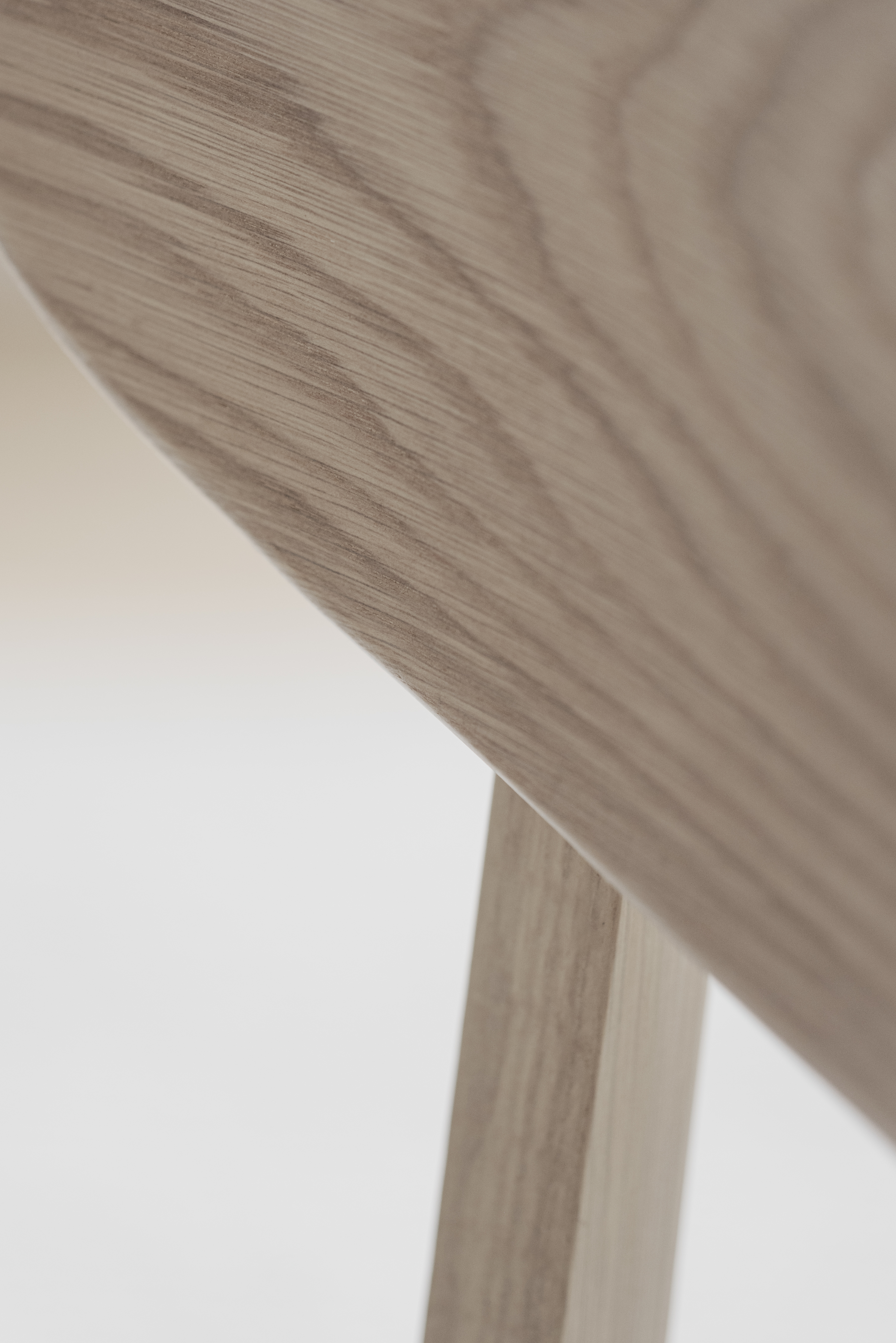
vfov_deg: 15.6
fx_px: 4891
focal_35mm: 131
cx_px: 388
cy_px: 387
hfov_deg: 10.5
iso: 160
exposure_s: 1/125
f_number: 1.8
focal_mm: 85
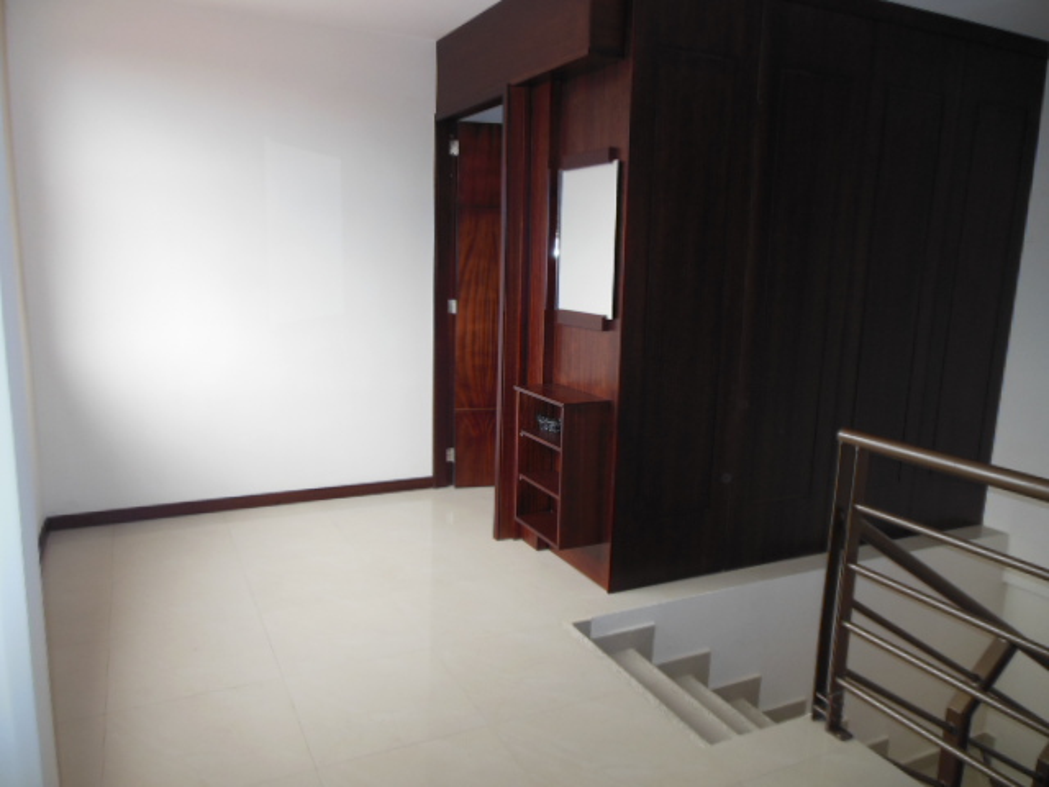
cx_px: 524
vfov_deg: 54.9
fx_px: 758
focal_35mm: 25
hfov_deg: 69.4
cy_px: 394
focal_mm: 4.5
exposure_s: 1/50
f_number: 3.2
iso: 125
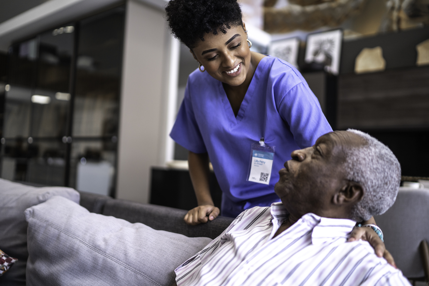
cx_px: 214
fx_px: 417
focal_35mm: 35
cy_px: 143
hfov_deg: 54.4
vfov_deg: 37.9
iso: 400
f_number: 1.4
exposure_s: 1/1250
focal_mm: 35
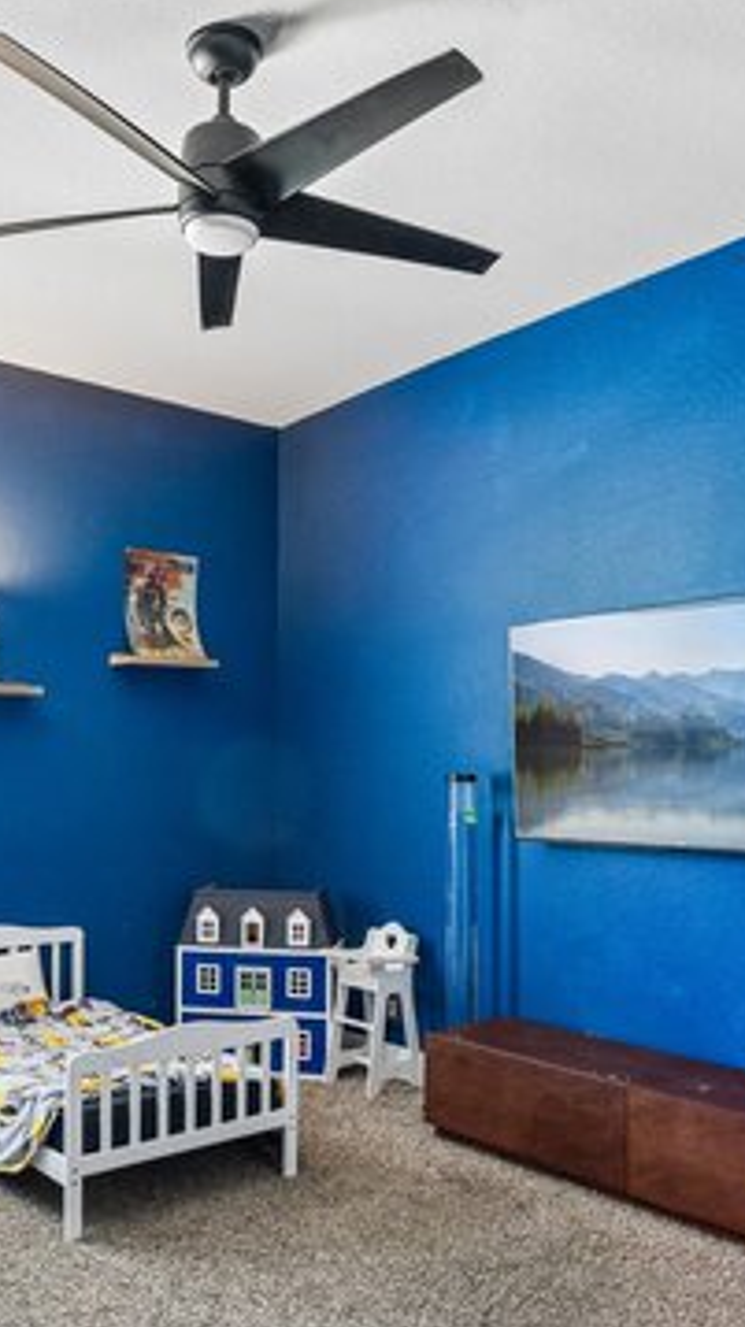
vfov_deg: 64.0
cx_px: 271
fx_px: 1055
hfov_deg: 38.6
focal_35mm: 30
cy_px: 769
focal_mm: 16
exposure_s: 1/15
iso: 3600
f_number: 8
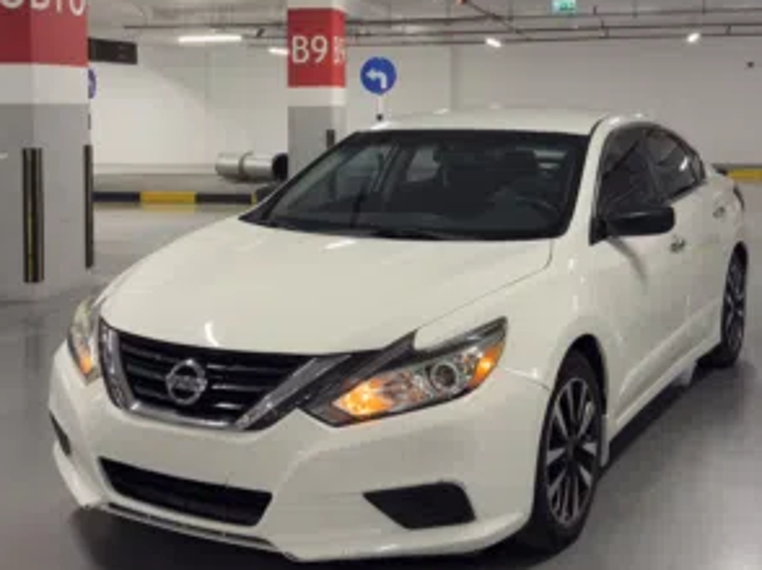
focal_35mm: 49
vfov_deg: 29.2
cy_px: 150
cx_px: 376
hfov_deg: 38.9
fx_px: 1078
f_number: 1.78
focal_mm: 6.76
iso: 200
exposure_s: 1/60
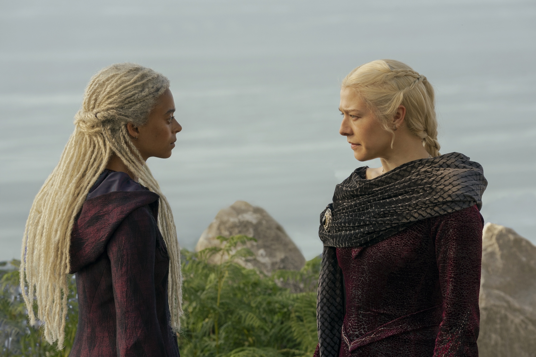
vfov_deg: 6.9
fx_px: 2978
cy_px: 178
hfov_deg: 10.3
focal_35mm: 200
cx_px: 268
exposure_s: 1/500
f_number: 9
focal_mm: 200
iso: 800
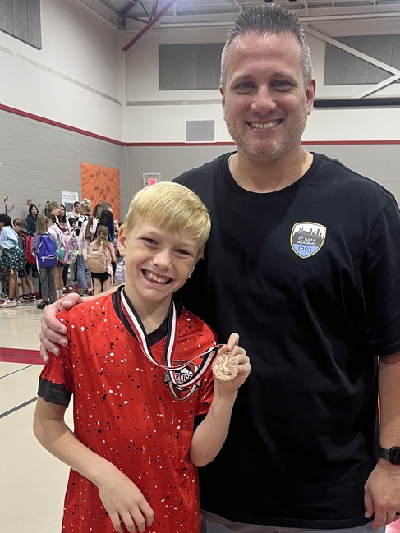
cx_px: 224
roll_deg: -0.7
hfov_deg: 35.1
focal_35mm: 41
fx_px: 631
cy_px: 362
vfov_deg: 45.0
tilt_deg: -13.4
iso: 125
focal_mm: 5.1
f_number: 1.6
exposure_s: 1/68
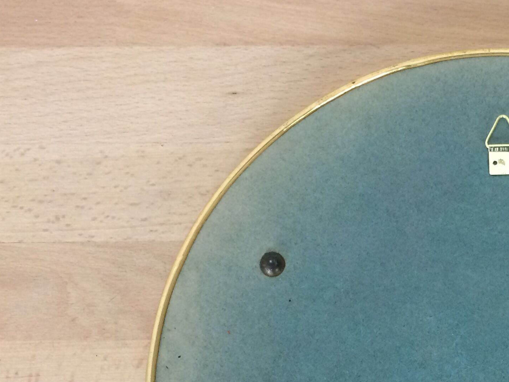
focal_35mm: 66
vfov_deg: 21.2
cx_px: 504
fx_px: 971
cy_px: 417
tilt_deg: -83.6
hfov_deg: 27.7
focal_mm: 4.15
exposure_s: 1/33
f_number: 2.2
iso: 80
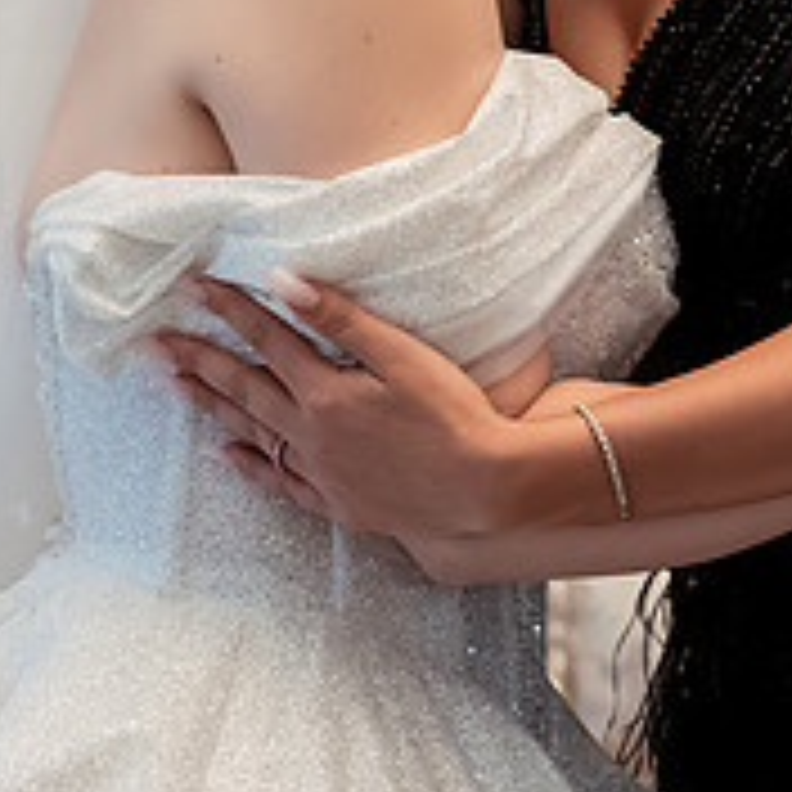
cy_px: 57
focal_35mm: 108
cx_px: 517
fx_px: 2796
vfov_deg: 15.9
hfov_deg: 16.1
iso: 3200
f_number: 3.2
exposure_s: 1/200
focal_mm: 35
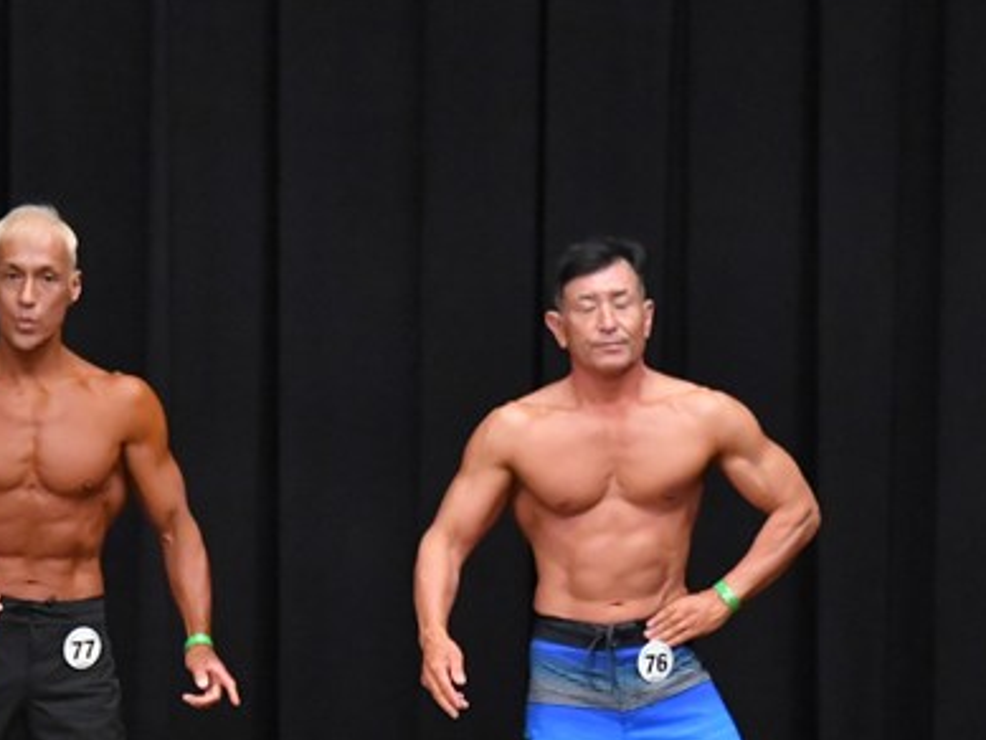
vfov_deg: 3.6
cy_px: 644
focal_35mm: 415
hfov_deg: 4.8
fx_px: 11824
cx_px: 179
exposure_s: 1/400
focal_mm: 145
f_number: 5.6
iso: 8000
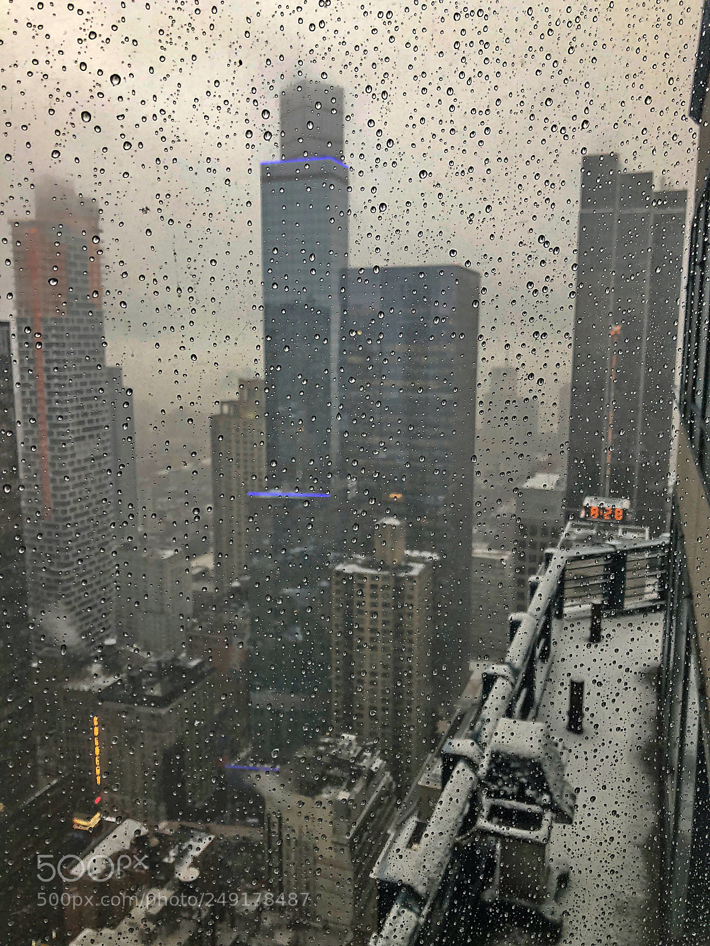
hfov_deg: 49.7
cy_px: 473
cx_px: 355
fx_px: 766
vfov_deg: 63.4
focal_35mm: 28
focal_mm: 4
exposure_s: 1/120
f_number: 1.8
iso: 50
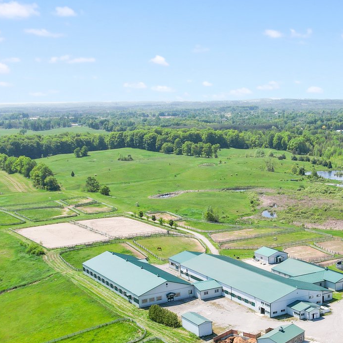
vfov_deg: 30.5
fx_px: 617
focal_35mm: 55
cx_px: 277
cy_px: 266
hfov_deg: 30.3
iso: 110
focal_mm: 8.38
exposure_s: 1/2500
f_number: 2.8
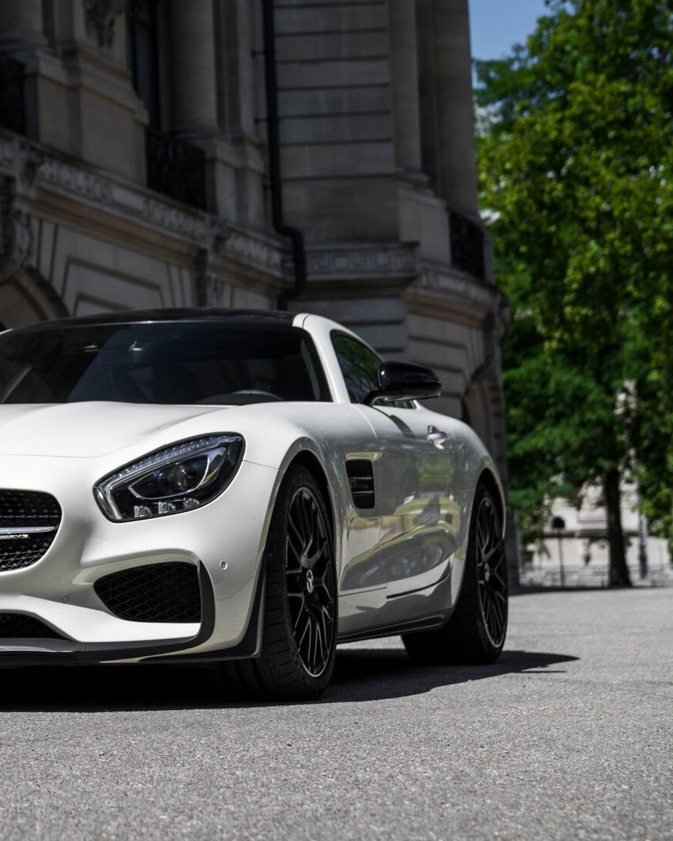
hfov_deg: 14.2
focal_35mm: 105
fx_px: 2615
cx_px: -132
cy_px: 339
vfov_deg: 18.3
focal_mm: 48
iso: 80
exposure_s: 1/500
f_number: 3.5
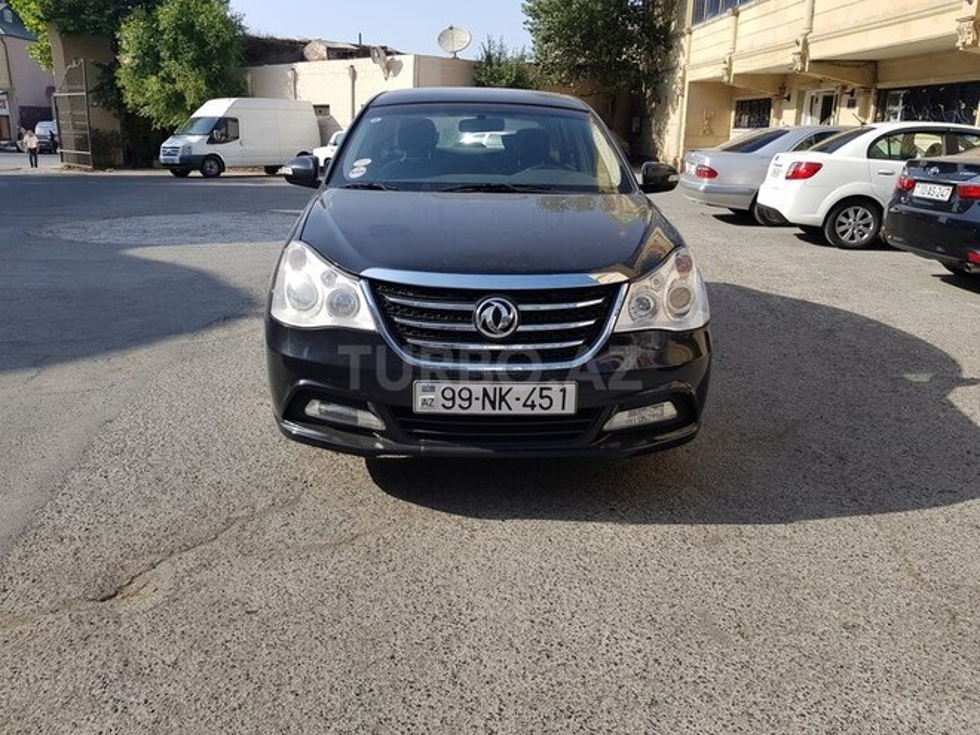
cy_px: 368
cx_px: 490
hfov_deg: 67.3
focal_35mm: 26
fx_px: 736
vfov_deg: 53.1
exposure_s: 1/1544
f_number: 1.7
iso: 40
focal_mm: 4.2
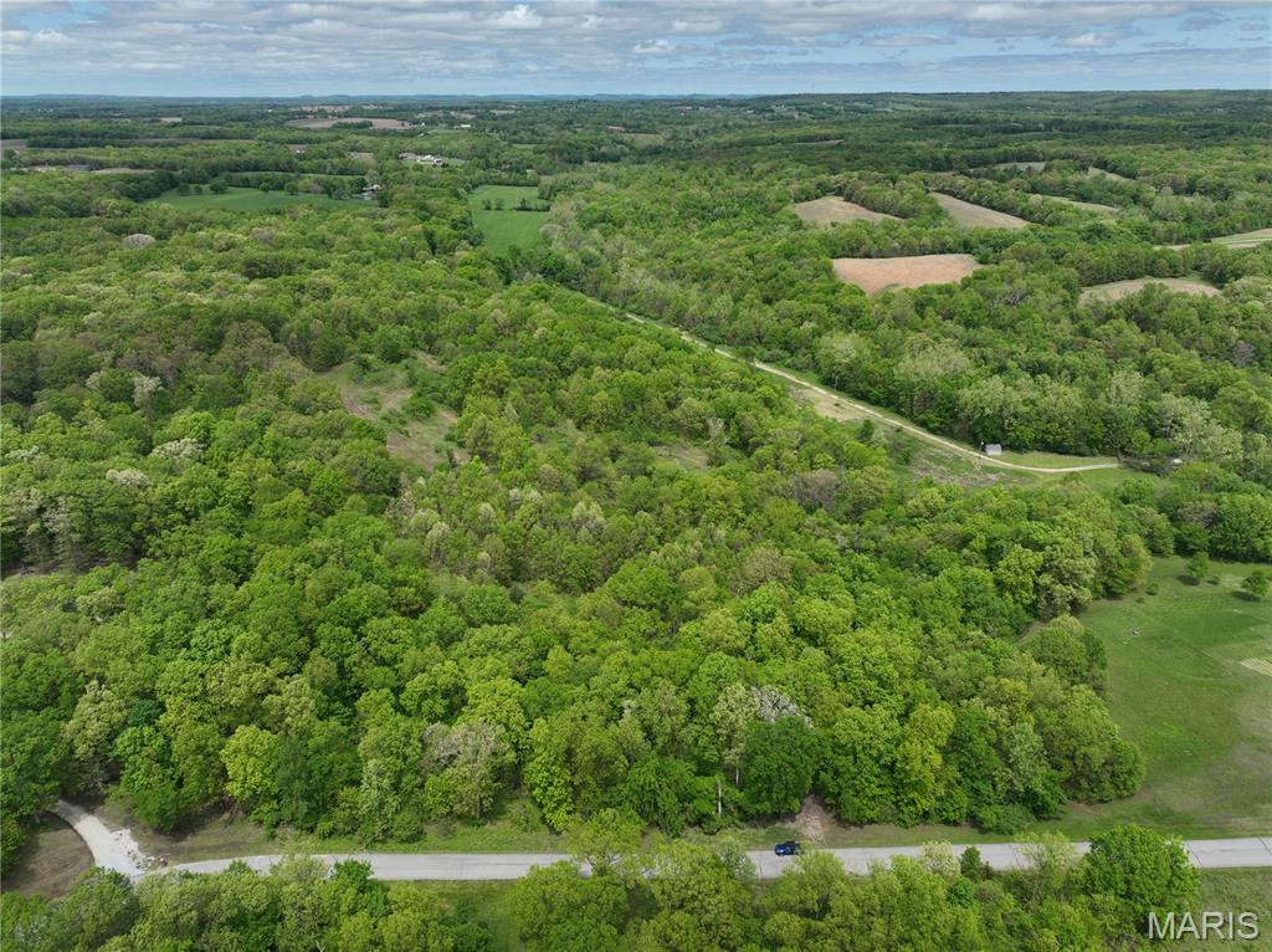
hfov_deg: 71.6
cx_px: 636
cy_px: 476
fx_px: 881
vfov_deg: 56.7
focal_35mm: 24
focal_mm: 12.29
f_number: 2.8
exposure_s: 1/2000
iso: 100
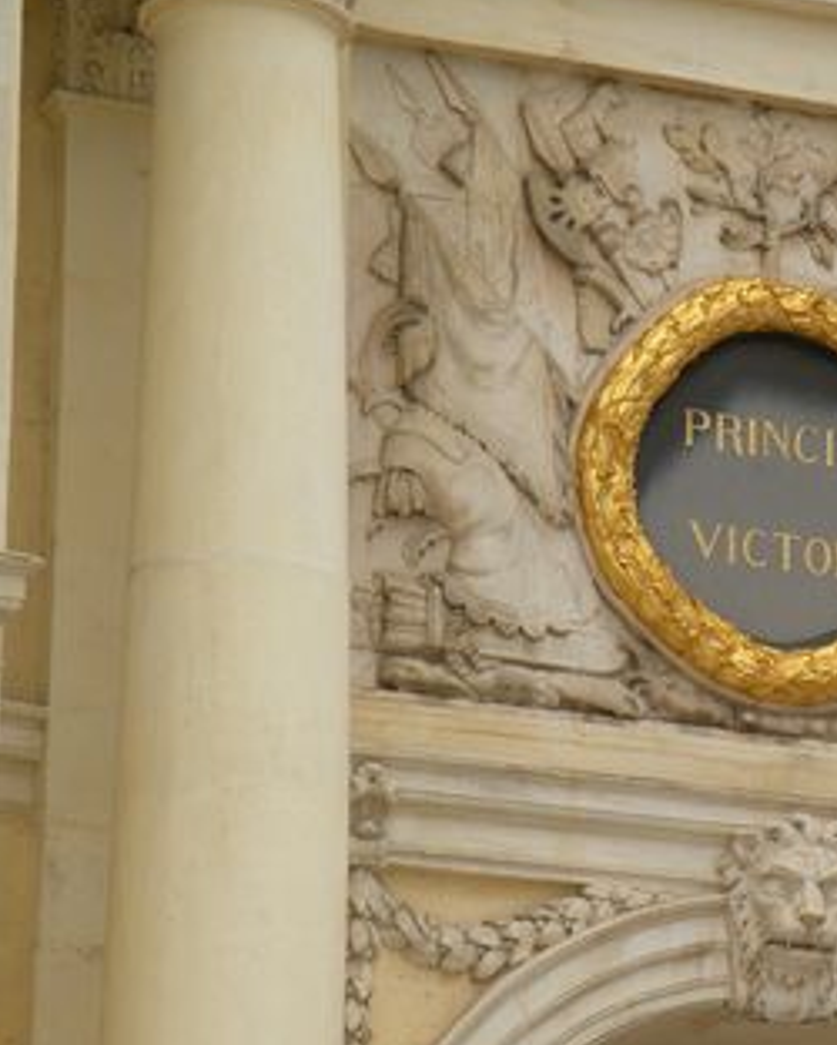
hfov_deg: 8.1
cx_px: 743
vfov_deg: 10.2
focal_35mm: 190
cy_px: 598
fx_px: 5878
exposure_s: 1/171
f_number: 5.6
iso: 64
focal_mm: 21
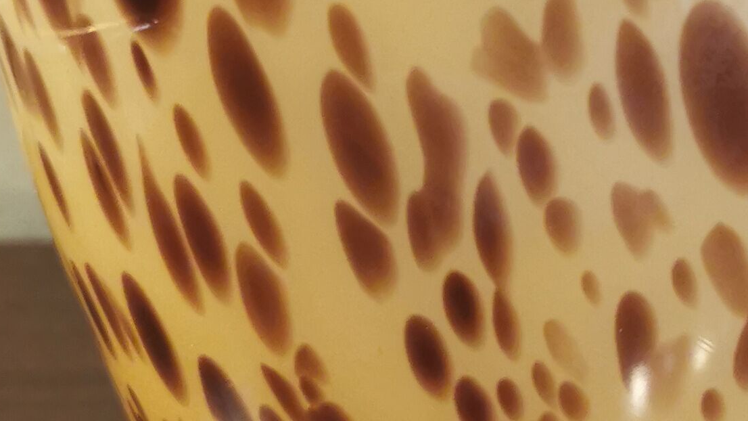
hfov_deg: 21.5
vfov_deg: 12.1
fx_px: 1924
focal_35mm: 97
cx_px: 678
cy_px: -142
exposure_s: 1/50
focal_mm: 5.56
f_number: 1.6
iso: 250
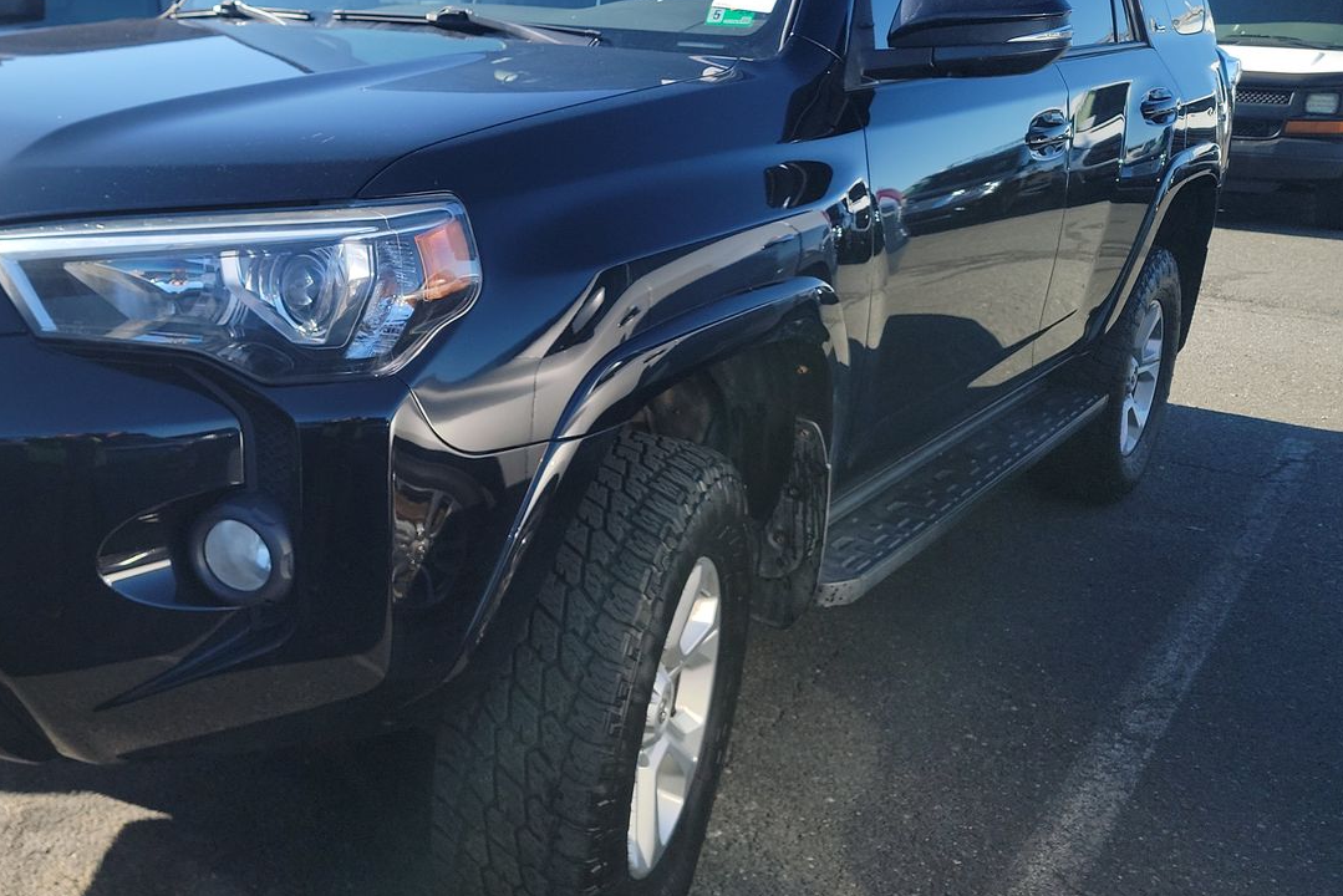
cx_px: 454
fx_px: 1381
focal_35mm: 37
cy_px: 353
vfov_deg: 35.8
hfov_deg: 51.0
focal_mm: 6.7
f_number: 1.8
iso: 50
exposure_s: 1/387
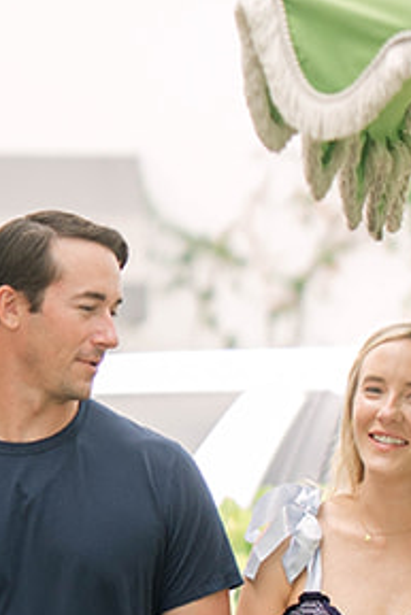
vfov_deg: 7.4
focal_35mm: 277
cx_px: 210
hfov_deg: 5.0
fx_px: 4738
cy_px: 368
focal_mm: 50
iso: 250
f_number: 1.2
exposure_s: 1/3200
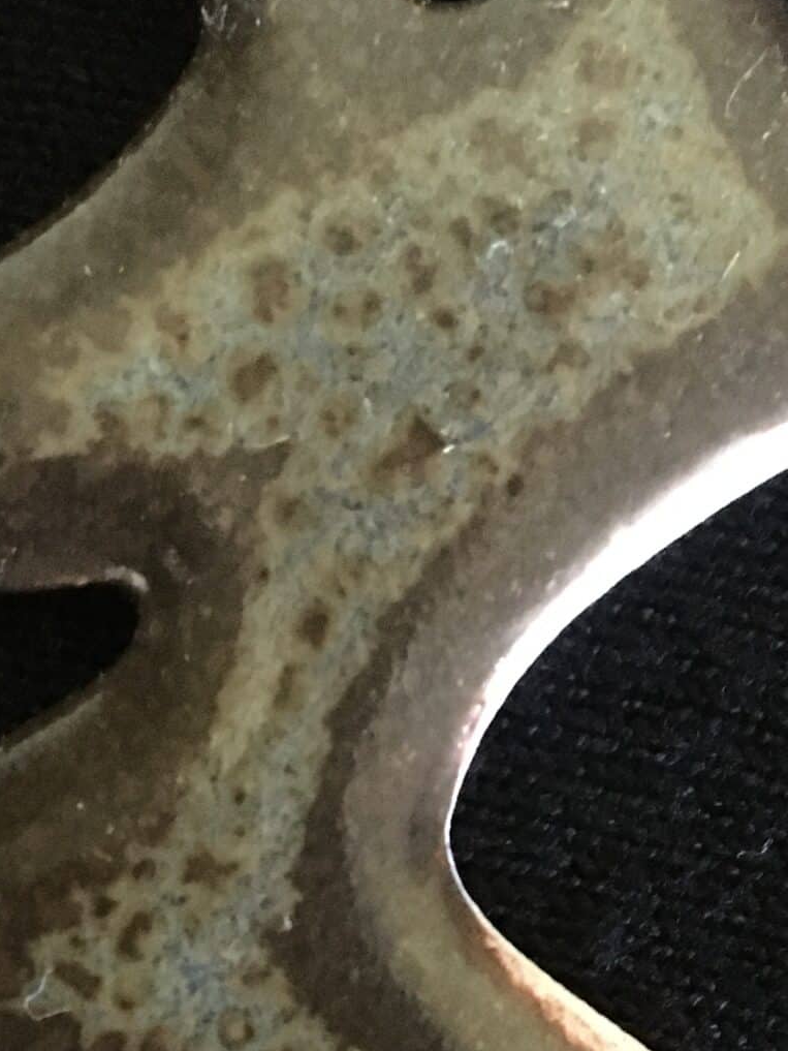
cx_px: 441
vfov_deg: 26.5
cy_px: 704
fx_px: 2215
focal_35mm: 73
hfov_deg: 20.2
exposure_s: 1/17
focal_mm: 4.15
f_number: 2.2
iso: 1000
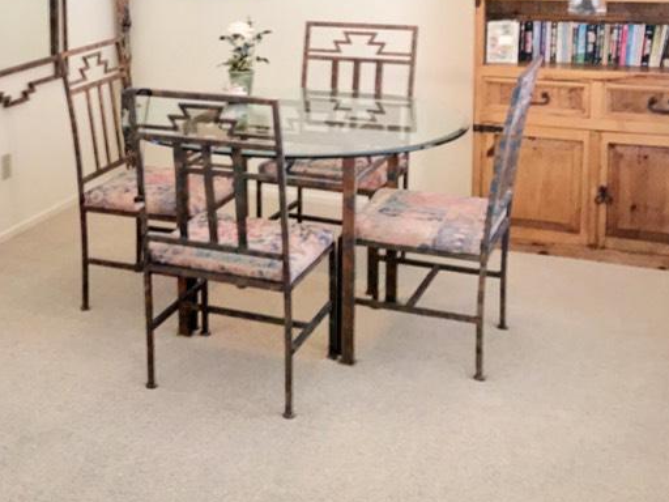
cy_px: 88
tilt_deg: -8.8
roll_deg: +1.4
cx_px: 103
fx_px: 1082
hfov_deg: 33.0
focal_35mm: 56
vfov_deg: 25.6
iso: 50
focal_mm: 3.99
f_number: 1.8
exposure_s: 1/30
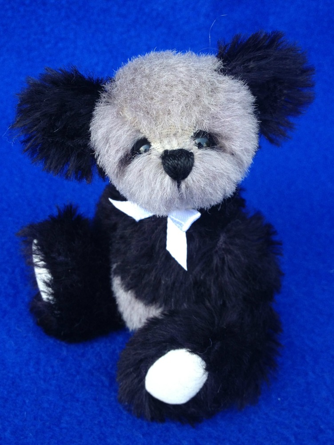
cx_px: 167
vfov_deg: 52.6
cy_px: 222
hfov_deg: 40.8
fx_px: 450
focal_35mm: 35
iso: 50
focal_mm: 4.28
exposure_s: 1/188
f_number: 2.4
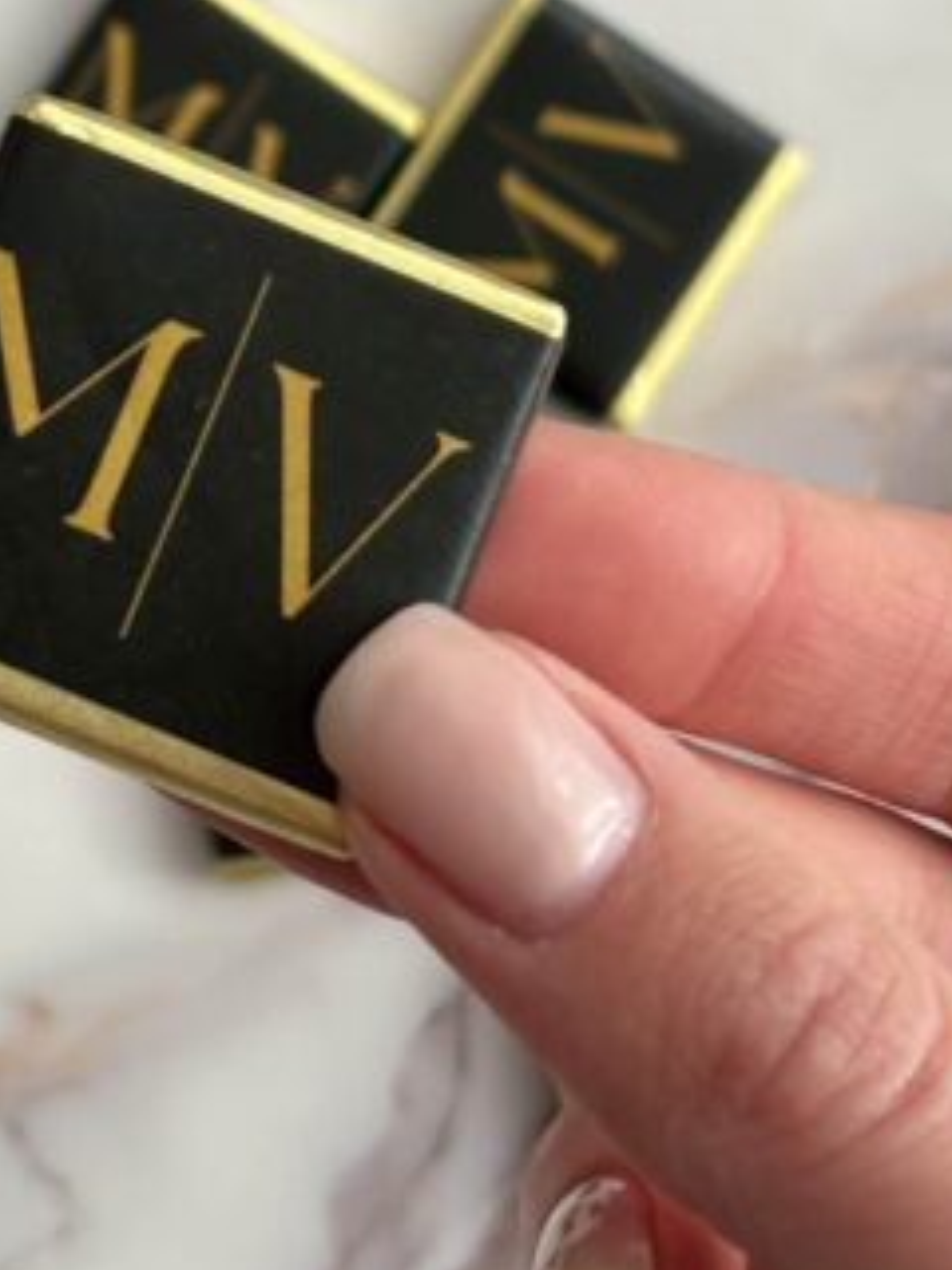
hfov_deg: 11.2
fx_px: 4767
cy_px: 119
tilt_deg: -88.4
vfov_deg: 15.0
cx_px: -151
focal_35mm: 130
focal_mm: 5.96
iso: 50
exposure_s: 1/84
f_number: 1.6
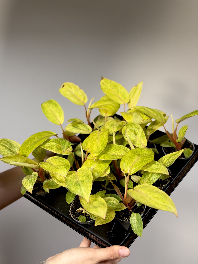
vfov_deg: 39.7
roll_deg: +0.1
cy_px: 132
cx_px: 99
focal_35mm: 48
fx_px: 366
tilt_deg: -6.5
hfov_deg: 30.3
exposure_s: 1/100
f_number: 1.78
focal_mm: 6.76
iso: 80
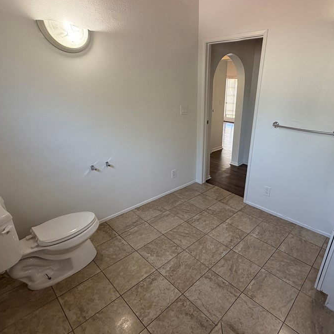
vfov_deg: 77.6
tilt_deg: -22.8
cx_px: 203
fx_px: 207
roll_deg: -0.6
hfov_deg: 76.6
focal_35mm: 19
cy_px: 173
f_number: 2.2
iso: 200
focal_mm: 2.22
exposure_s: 1/60
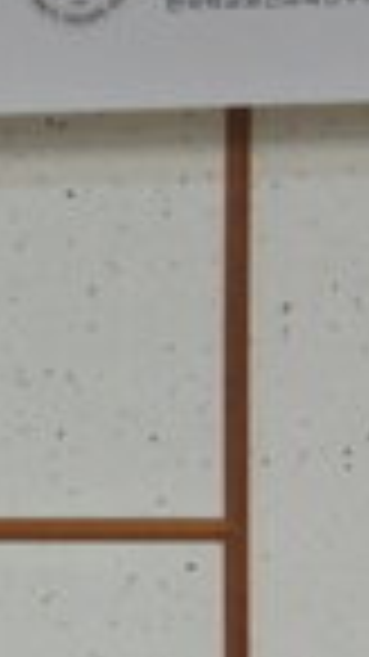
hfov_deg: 2.9
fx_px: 7105
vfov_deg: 5.3
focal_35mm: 408
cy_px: 556
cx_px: -914
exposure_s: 1/100
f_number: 5.6
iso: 800
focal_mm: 30
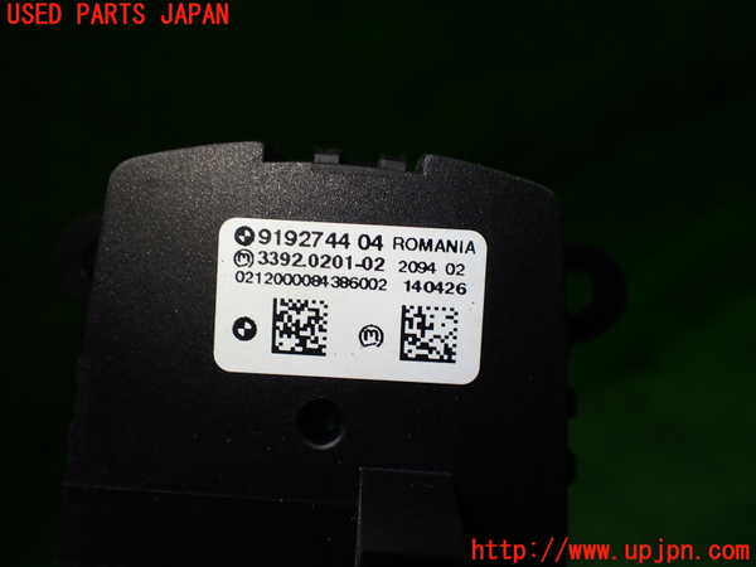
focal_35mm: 30
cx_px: 378
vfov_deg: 46.8
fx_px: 655
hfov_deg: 60.0
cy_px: 284
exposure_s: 1/160
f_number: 2.3
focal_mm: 5.4
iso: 100
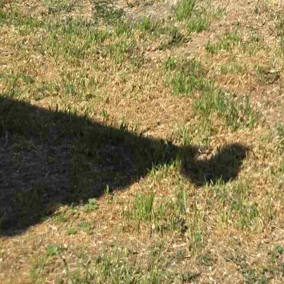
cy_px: -165
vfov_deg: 16.0
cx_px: 547
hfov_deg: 14.9
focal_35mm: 98
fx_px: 910
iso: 25
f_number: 1.8
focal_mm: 5.4
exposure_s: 1/1794
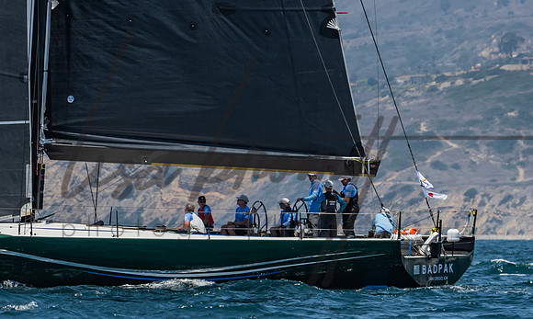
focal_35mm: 638
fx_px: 9151
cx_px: 134
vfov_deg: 2.0
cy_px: 125
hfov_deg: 3.3
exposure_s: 1/1600
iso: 320
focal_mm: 240
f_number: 5.6
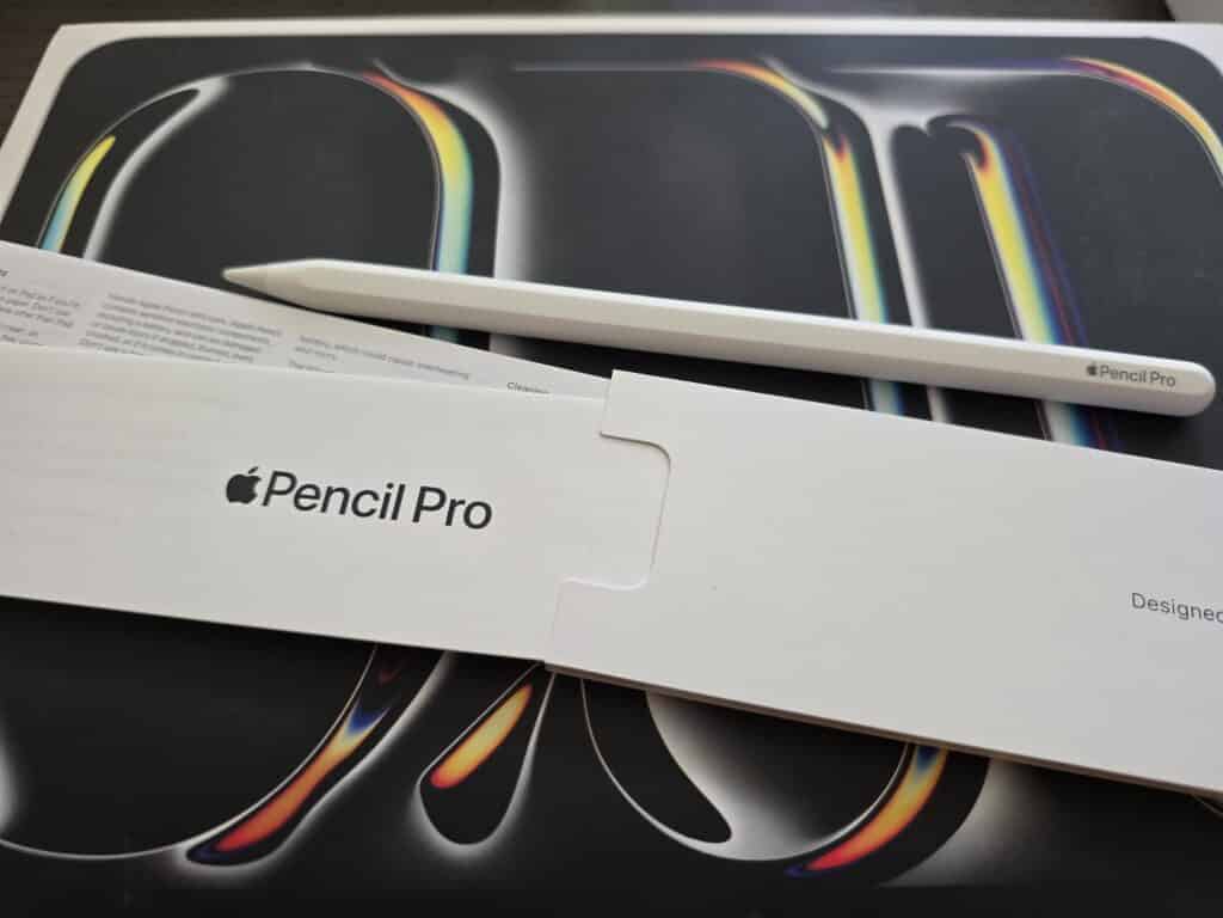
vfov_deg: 58.9
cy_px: 459
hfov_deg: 73.9
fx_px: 813
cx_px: 612
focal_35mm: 23
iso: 320
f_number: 1.7
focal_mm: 6.3
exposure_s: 1/100
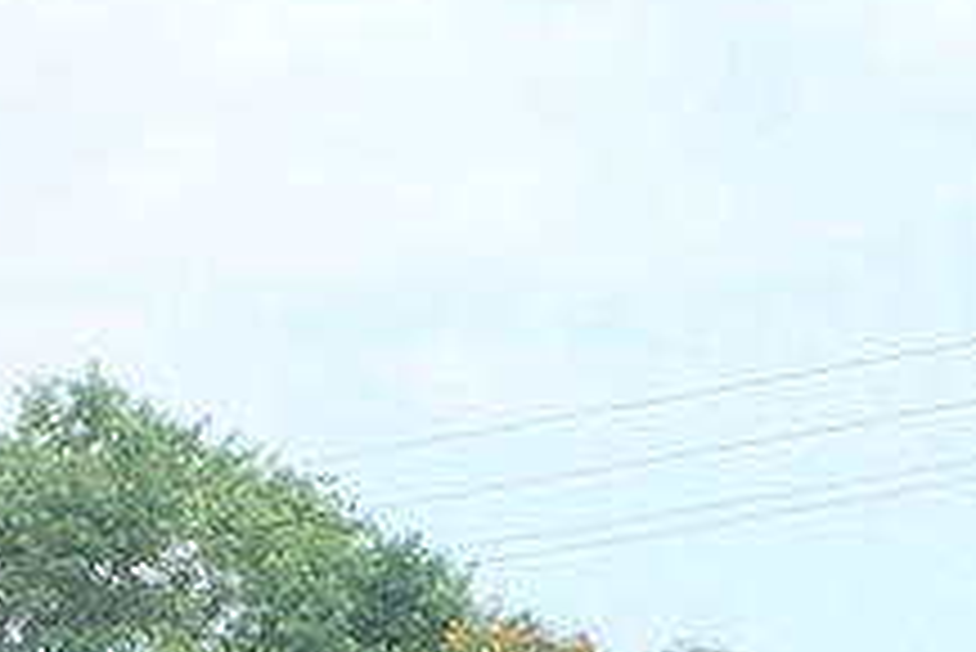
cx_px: 2411
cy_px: 1479
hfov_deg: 5.5
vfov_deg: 3.8
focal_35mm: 359
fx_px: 9739
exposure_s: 1/100
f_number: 22
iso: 1600
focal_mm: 43.4
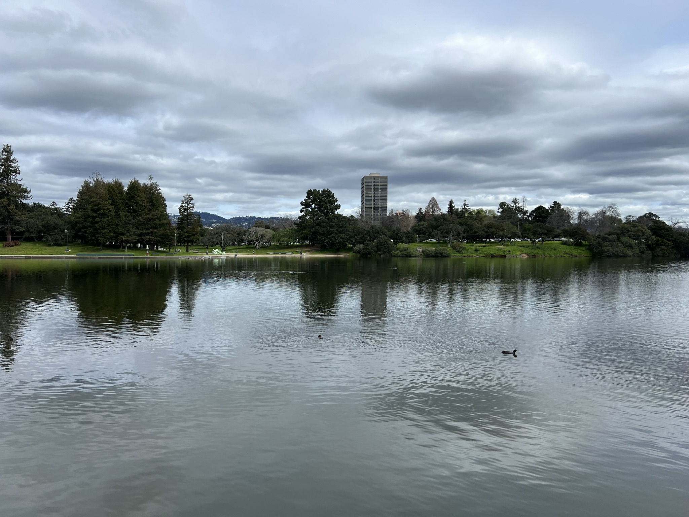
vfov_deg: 53.1
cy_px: 258
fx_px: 518
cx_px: 344
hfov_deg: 67.3
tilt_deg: -1.3
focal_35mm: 26
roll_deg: +0.4
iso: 50
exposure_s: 1/5587
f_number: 1.5
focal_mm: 5.7
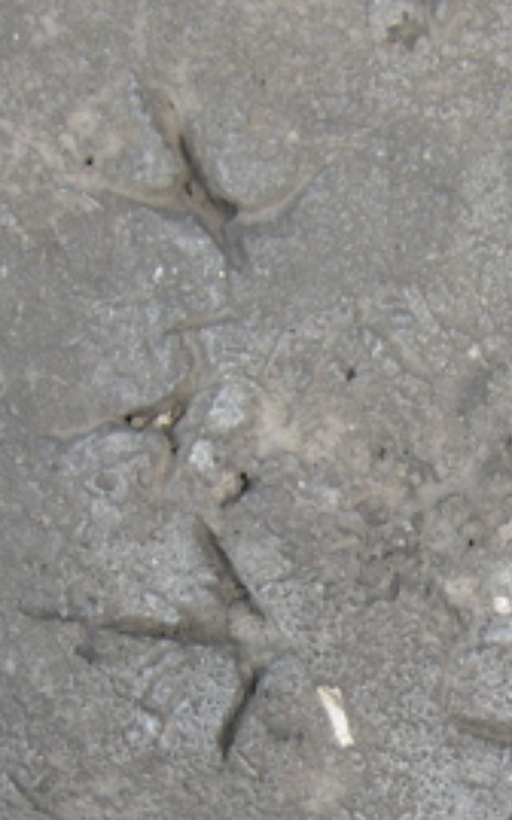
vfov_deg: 21.3
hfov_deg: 13.5
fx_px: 2144
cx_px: 488
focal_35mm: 96
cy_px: 680
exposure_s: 1/166
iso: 100
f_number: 2.8
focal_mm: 8
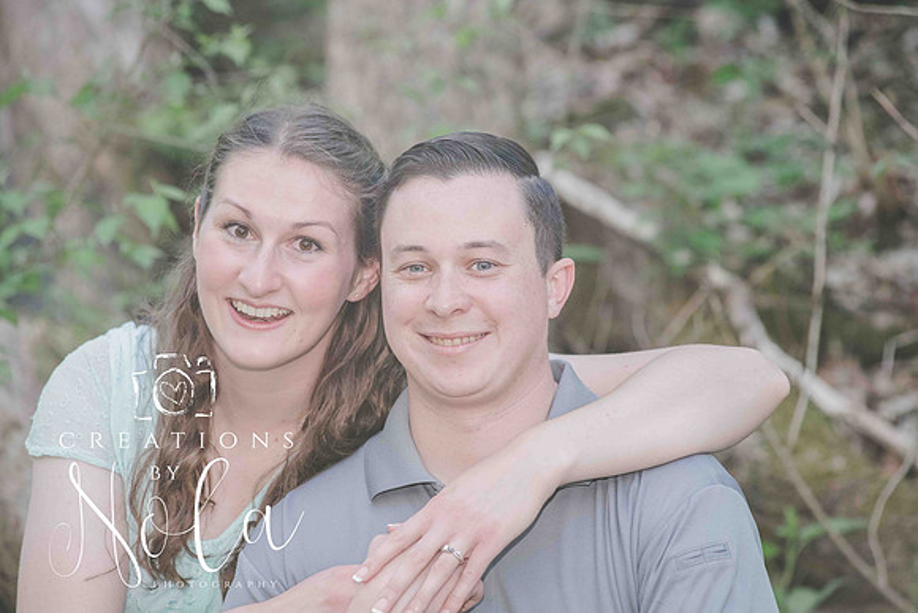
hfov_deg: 12.1
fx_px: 4336
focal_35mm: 170
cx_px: 459
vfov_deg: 8.1
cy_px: 306
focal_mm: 170
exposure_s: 1/400
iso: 1600
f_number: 5.6
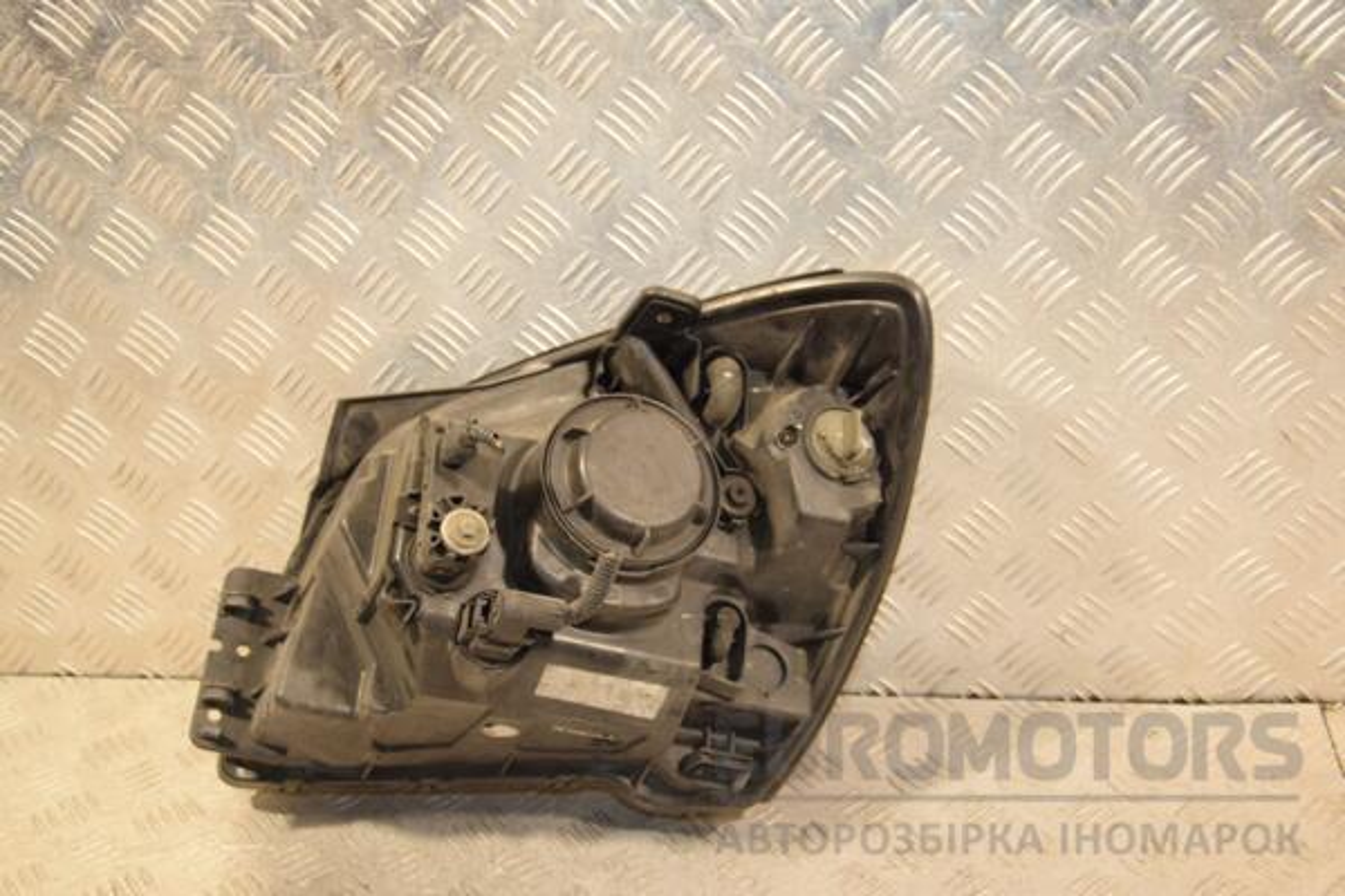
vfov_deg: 31.9
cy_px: 448
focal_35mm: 42
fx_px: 1569
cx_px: 672
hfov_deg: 46.4
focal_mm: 28
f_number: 5
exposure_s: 1/125
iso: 800
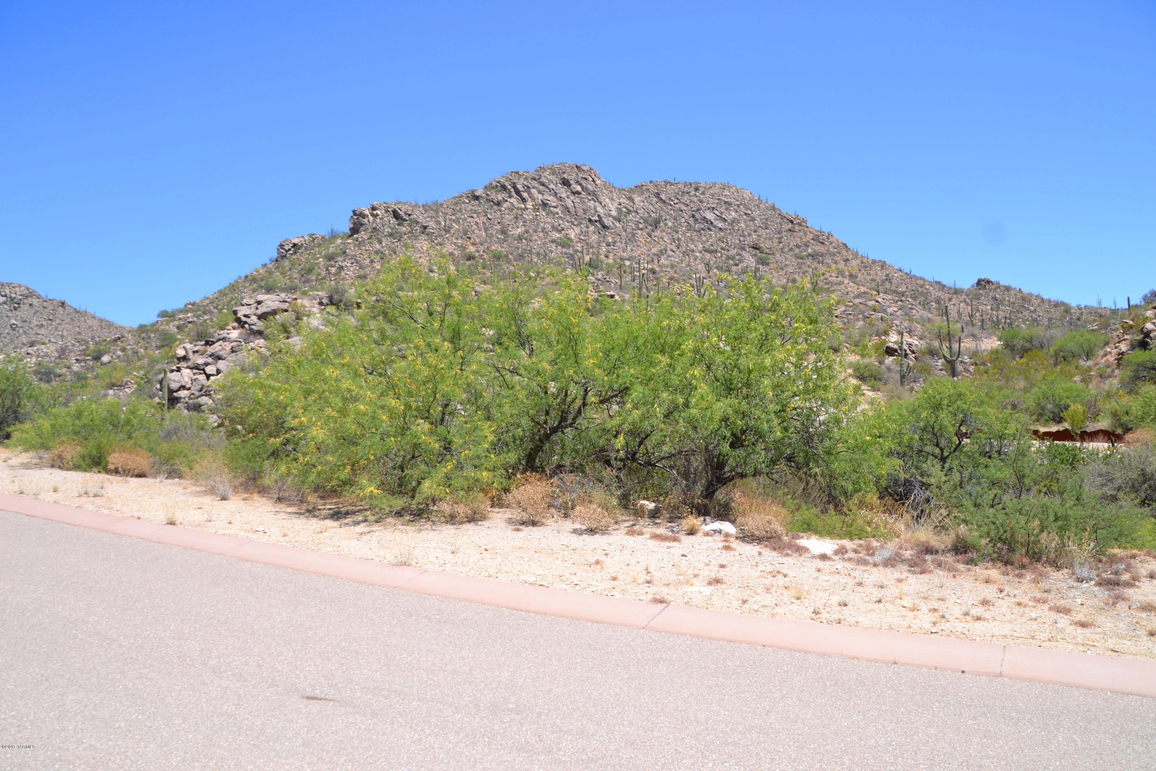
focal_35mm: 30
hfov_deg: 61.9
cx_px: 578
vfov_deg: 43.6
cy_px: 386
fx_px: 963
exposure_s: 1/250
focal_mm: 20
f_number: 8
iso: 100
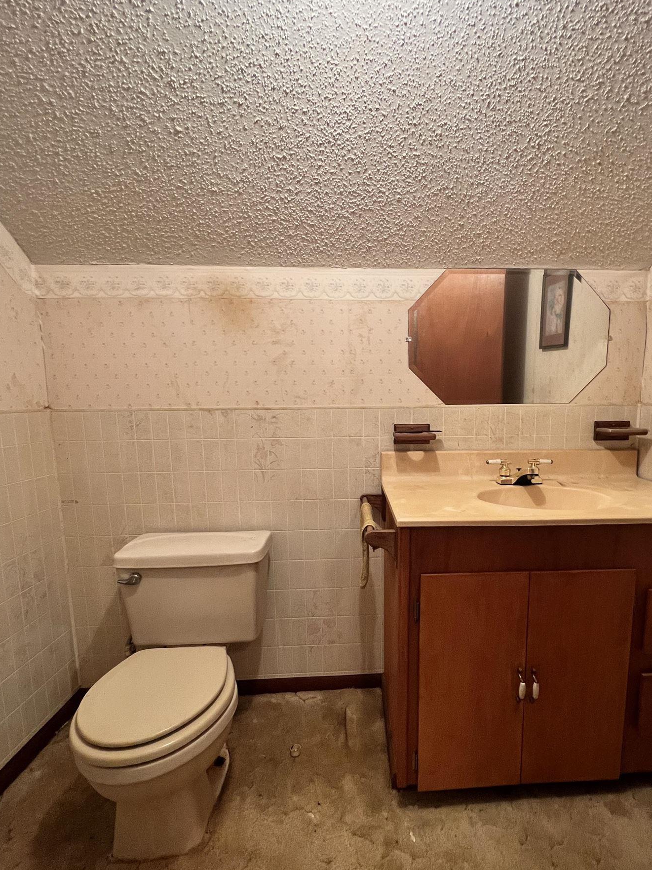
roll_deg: +0.4
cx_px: 382
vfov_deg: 90.9
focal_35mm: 17
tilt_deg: -7.3
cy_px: 462
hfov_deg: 74.1
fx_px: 427
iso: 400
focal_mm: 1.57
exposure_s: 1/60
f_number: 1.8
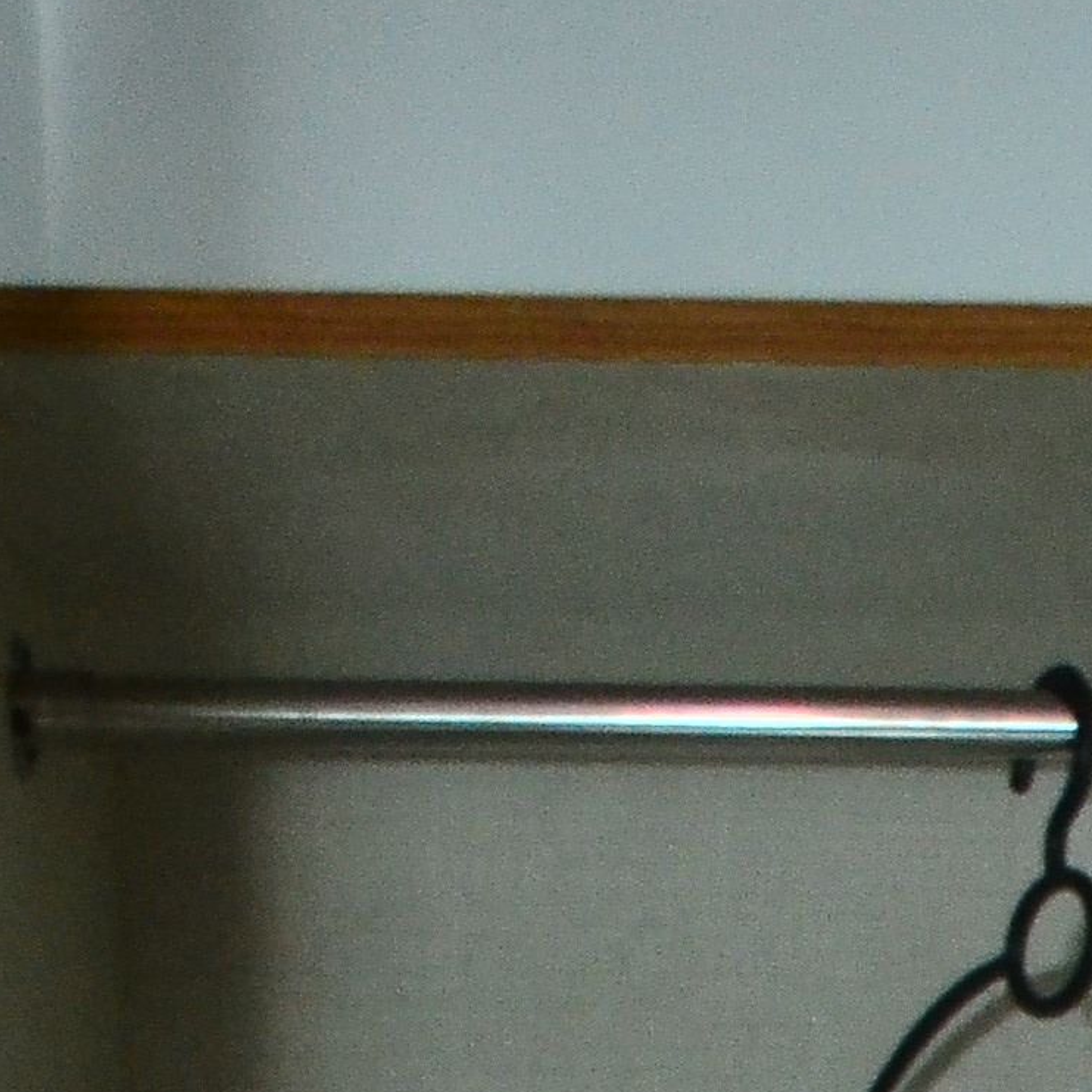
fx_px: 6032
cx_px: 1597
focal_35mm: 169
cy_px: 2809
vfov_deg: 9.1
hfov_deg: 10.0
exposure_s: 1/125
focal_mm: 20
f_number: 5
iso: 640
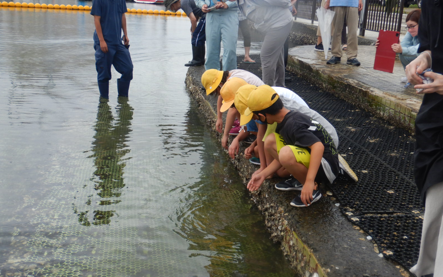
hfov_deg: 42.7
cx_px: 222
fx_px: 567
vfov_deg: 27.4
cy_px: 147
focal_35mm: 47
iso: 125
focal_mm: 7.8
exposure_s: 1/400
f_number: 4.3
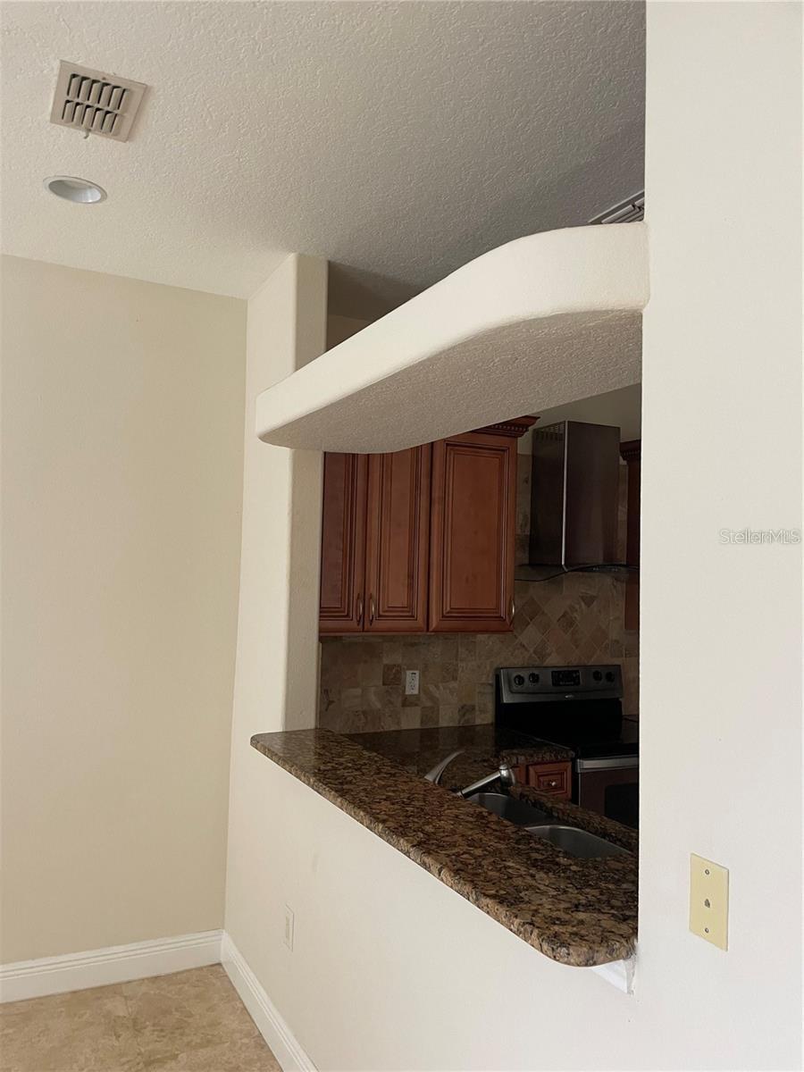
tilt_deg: -4.2
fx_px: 805
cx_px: 402
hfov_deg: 53.1
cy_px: 536
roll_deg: -2.6
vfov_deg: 67.3
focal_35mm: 26
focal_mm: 4.2
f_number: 1.6
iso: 125
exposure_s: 1/72
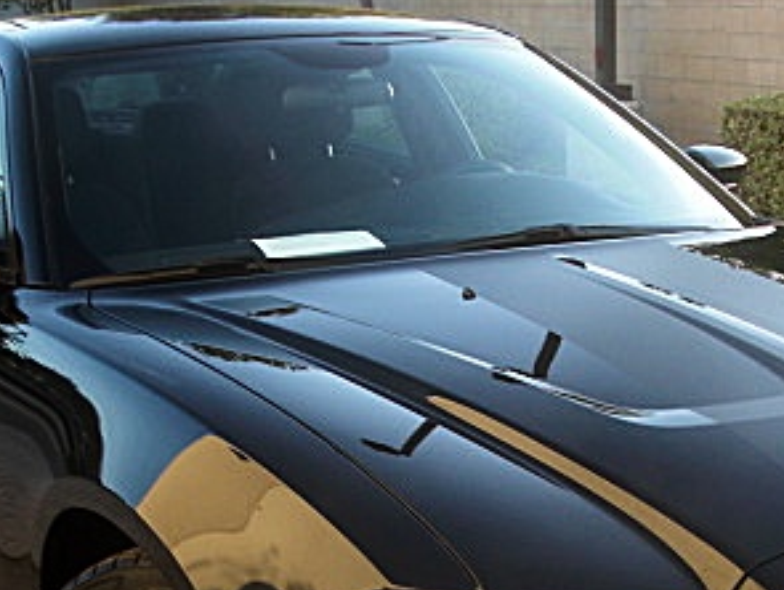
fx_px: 1769
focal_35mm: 78
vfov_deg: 18.6
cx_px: 500
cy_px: 542
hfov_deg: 24.9
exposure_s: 1/100
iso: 50
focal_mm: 6.3
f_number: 2.8
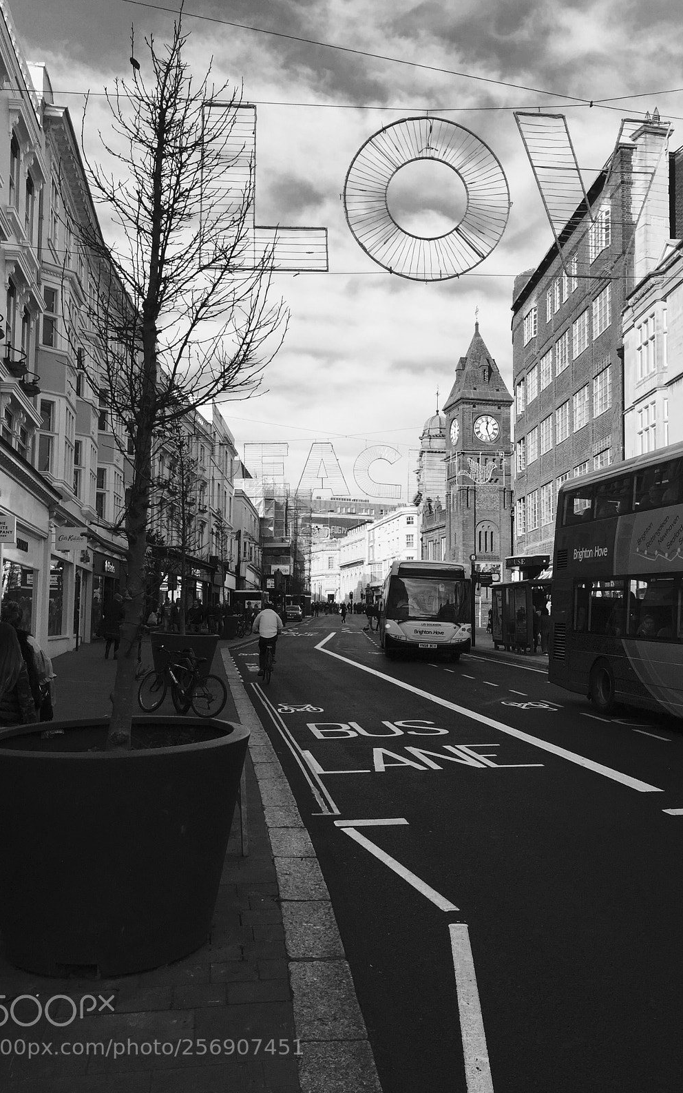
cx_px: 357
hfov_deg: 40.6
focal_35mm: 31
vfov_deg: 61.2
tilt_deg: +5.5
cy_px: 550
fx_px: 923
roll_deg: +0.0
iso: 32
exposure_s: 1/1799
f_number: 2.2
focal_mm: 4.15
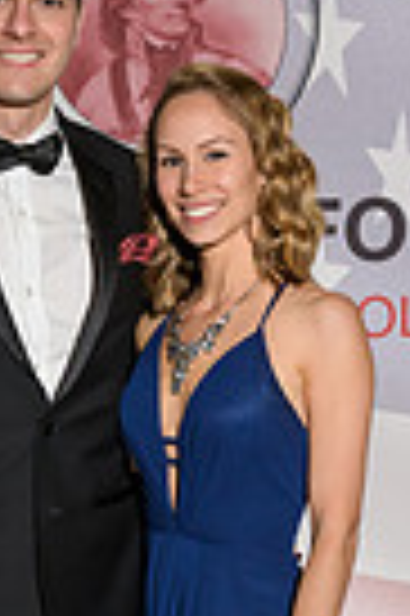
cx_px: 54
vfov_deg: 14.1
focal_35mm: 145
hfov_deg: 9.4
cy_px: 513
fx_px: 2483
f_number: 5
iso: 800
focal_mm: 44
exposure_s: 1/100
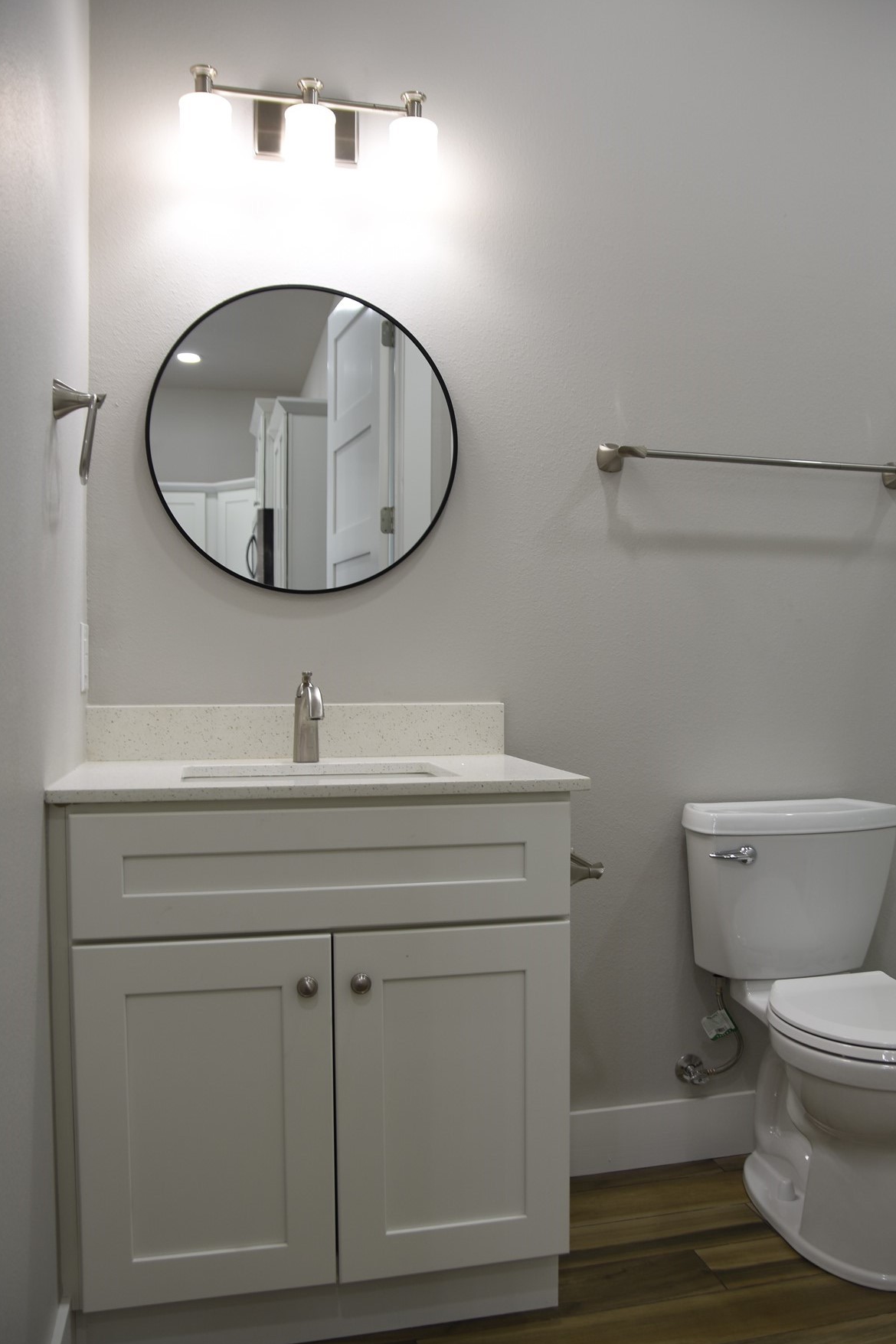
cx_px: 514
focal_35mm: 30
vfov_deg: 62.6
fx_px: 1104
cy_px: 705
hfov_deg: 44.0
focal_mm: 17
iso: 100
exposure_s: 1/30
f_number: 3.2
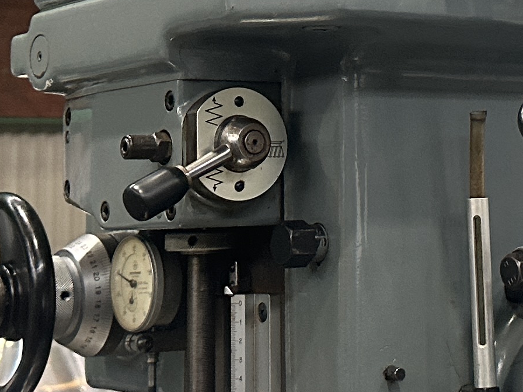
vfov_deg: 13.5
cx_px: 483
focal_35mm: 108
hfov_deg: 17.9
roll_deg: +1.6
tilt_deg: +7.6
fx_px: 1632
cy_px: 6
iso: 250
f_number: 1.78
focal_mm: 6.86
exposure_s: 1/50
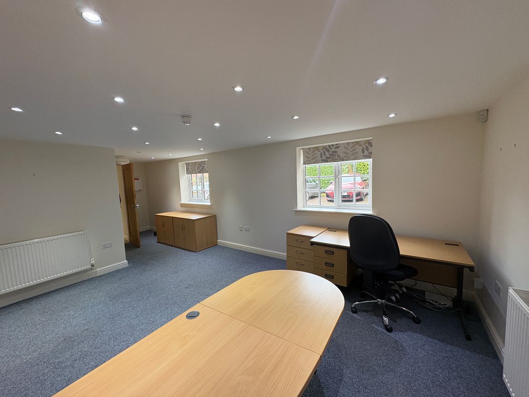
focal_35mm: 14
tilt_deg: -6.0
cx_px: 264
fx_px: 214
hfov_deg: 102.1
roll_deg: +2.2
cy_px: 198
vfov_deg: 85.7
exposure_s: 1/100
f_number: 2.2
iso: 200
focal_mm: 2.22
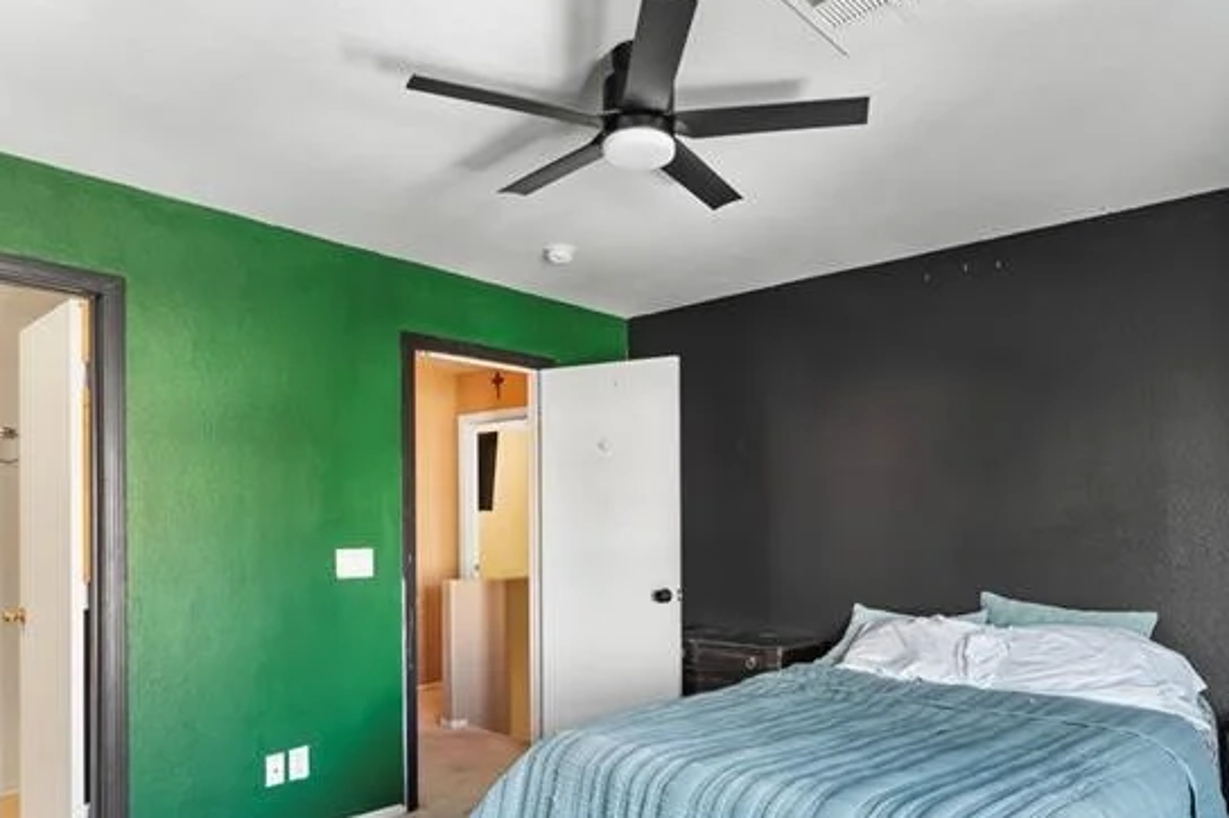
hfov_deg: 71.5
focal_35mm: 25
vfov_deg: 50.6
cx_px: 651
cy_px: 519
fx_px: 853
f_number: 8
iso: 640
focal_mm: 17
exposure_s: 1/3
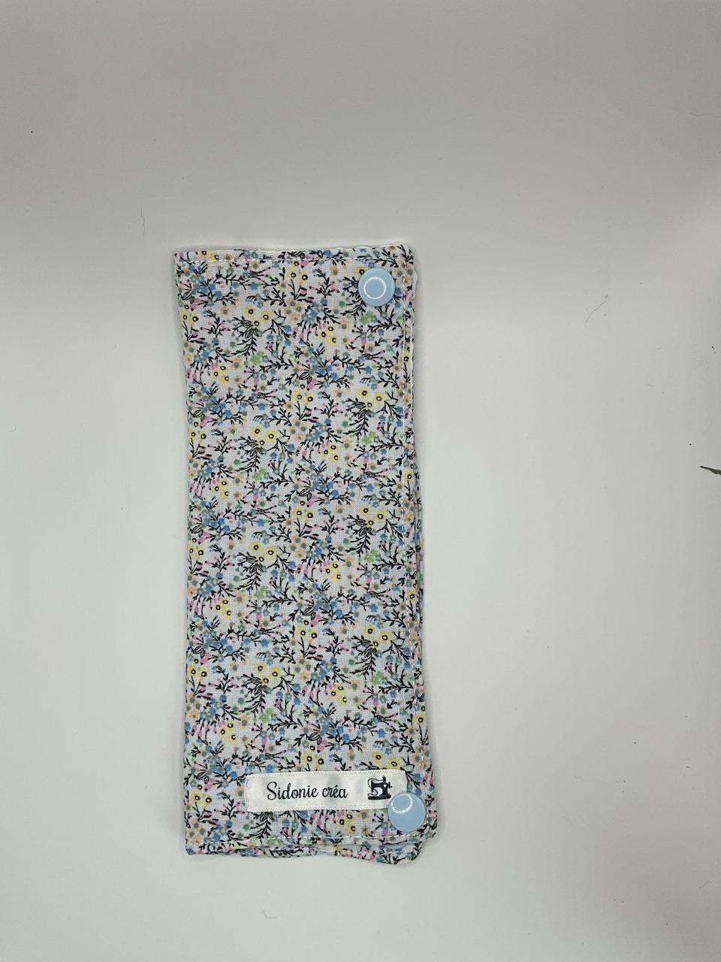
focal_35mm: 29
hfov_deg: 48.2
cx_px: 360
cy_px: 481
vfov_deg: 61.7
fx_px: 805
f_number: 1.8
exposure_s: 1/425
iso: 25
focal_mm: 3
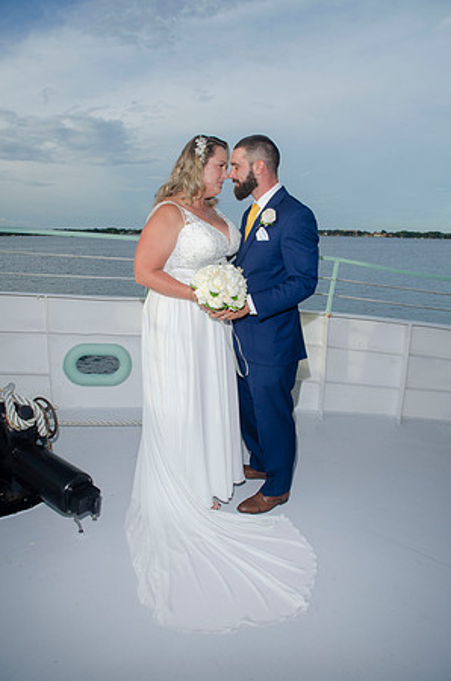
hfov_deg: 47.7
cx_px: 226
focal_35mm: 27
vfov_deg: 67.5
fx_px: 510
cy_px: 340
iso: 100
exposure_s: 1/250
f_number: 8
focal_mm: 18
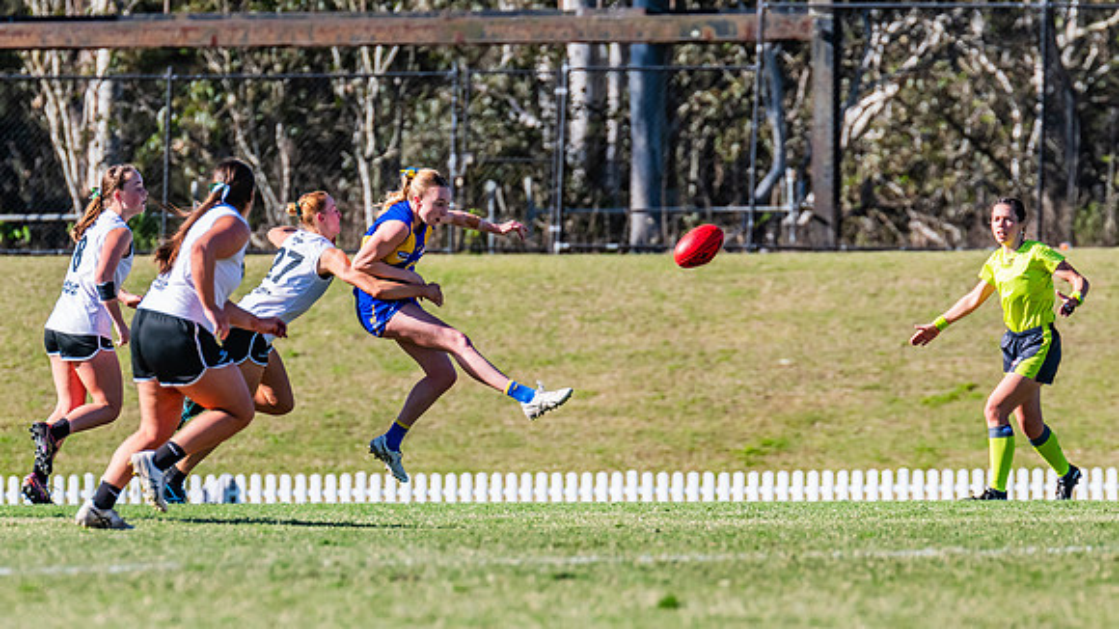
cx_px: 414
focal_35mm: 594
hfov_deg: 3.6
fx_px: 17614
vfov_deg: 2.0
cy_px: 323
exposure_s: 1/1250
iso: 640
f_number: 8
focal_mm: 420
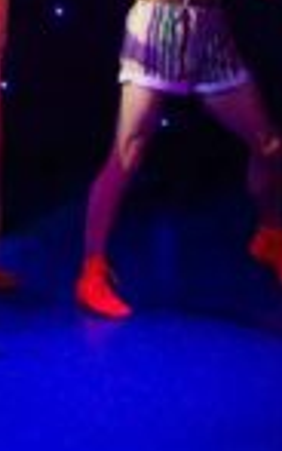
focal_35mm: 200
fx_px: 2457
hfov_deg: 6.4
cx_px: -267
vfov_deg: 10.2
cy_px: -170
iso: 400
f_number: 2.8
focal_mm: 38
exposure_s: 1/250
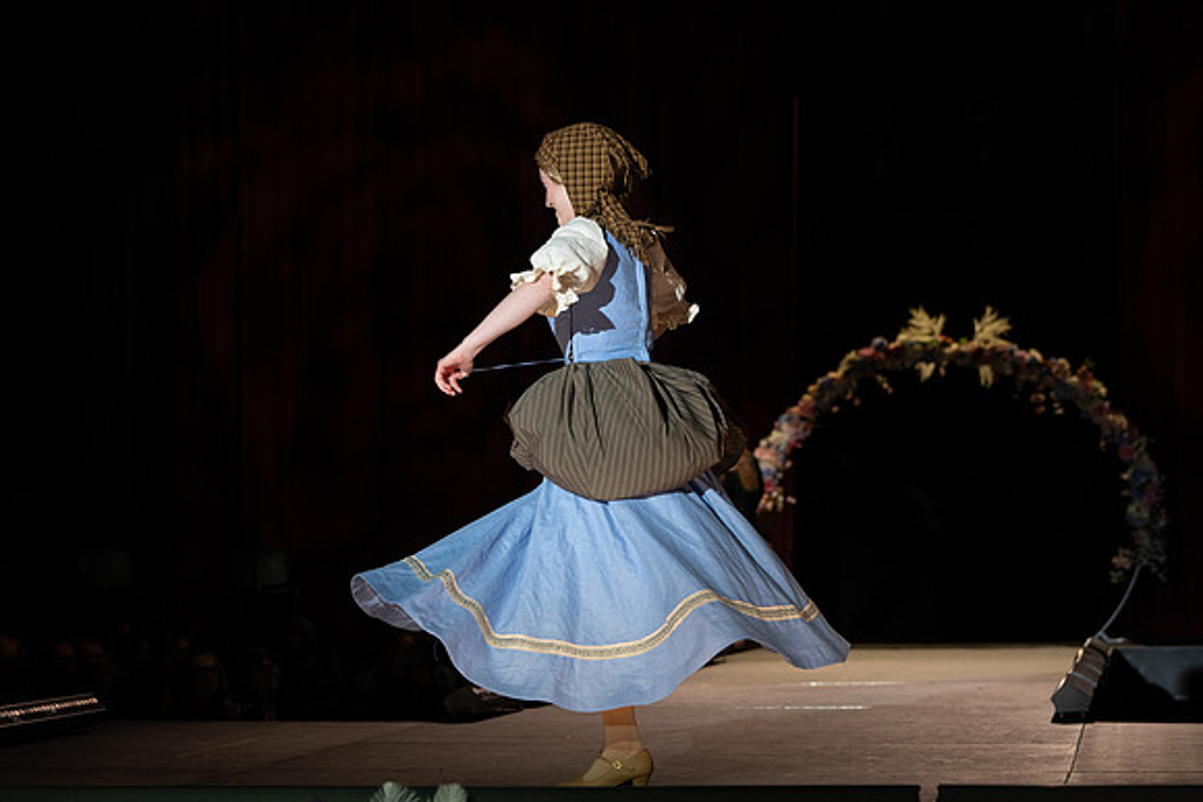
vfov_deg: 15.5
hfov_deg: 23.0
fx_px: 2958
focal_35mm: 89
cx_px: 629
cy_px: 405
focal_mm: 81
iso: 800
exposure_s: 1/640
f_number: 3.5
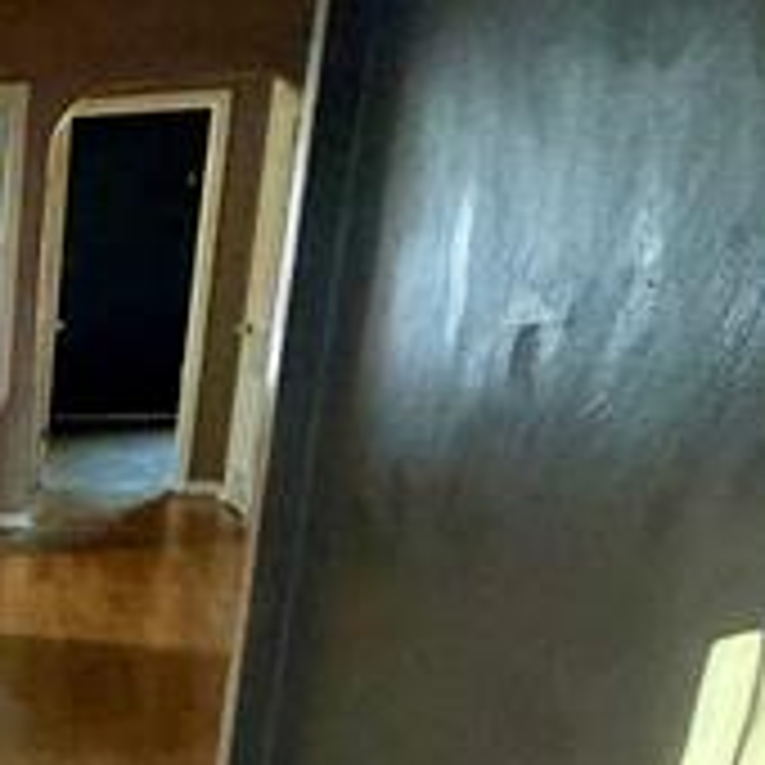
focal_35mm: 56
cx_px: -468
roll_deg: +3.3
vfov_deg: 28.5
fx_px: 1400
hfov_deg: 22.9
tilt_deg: -21.2
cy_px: 783
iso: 500
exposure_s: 1/60
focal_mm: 2.22
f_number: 2.2
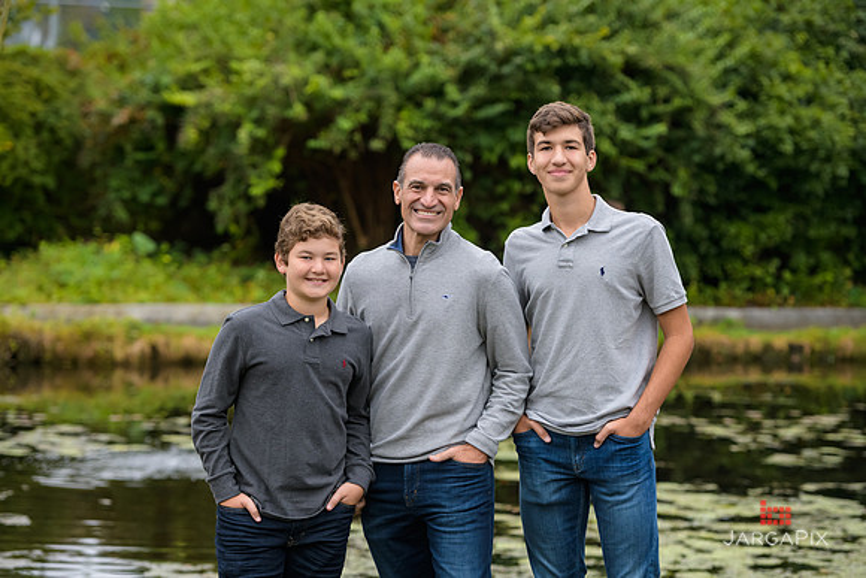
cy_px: 289
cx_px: 433
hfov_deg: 17.1
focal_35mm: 120
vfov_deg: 11.4
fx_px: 2887
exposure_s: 1/400
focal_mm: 120
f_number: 4
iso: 800
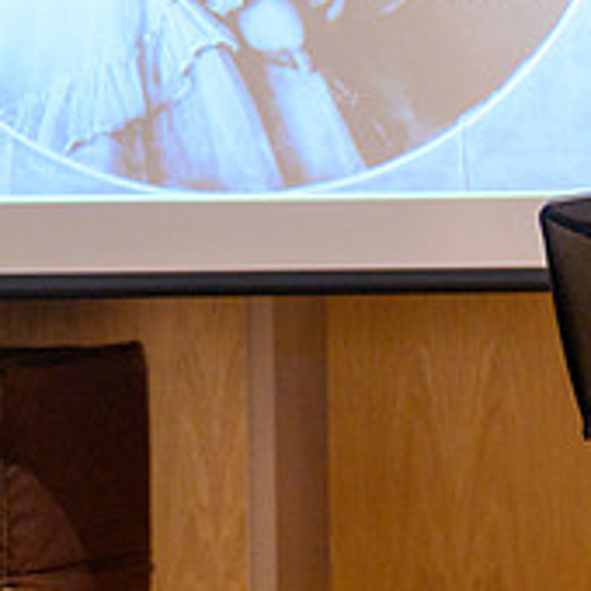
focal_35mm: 347
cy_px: -73
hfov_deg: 5.0
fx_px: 6703
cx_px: 740
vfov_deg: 5.0
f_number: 2.5
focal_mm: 78
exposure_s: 1/125
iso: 1250
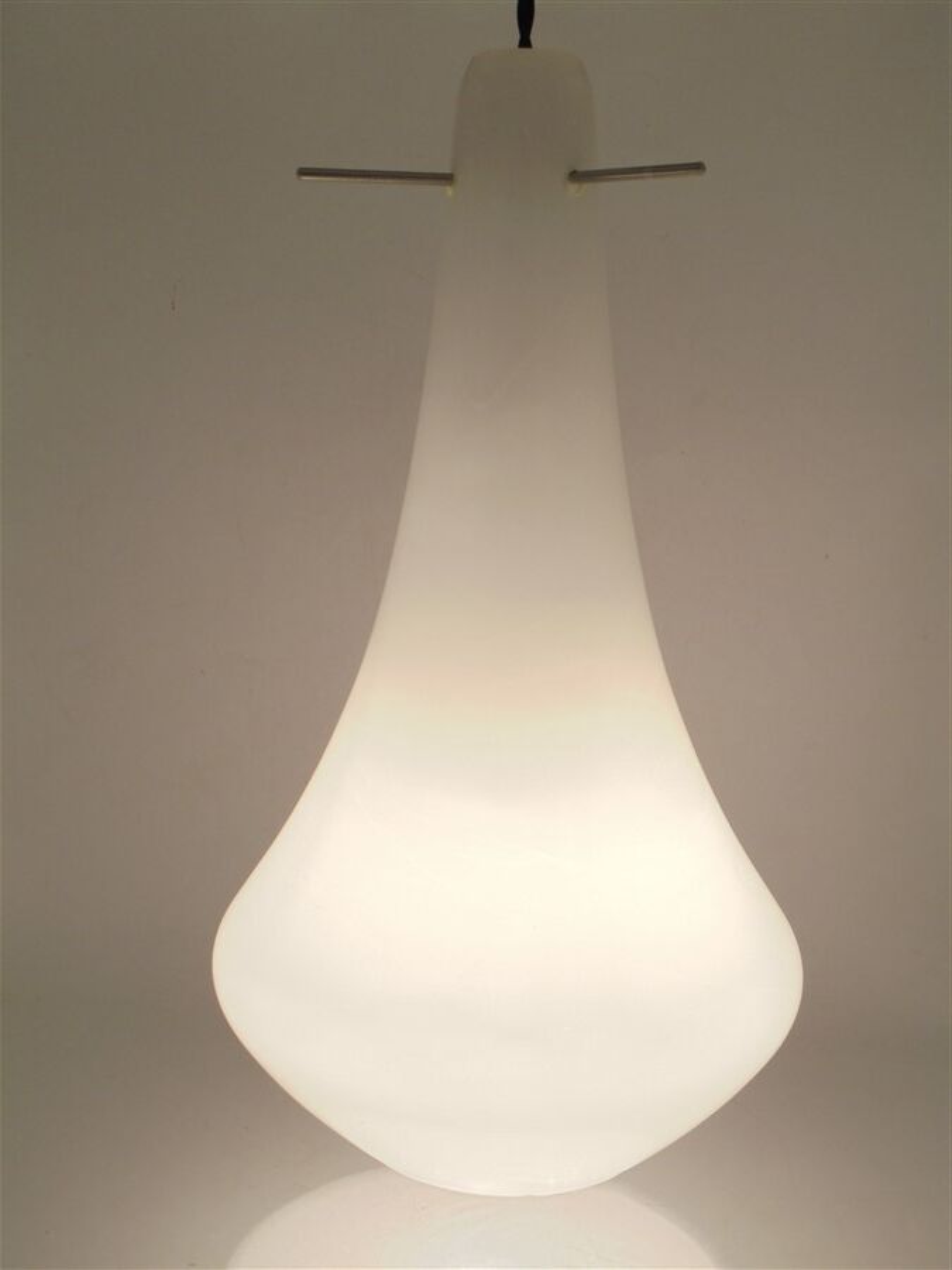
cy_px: 635
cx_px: 476
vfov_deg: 43.9
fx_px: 1577
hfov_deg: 33.6
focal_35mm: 43
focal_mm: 7.8
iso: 100
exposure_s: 1/50
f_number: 4.5
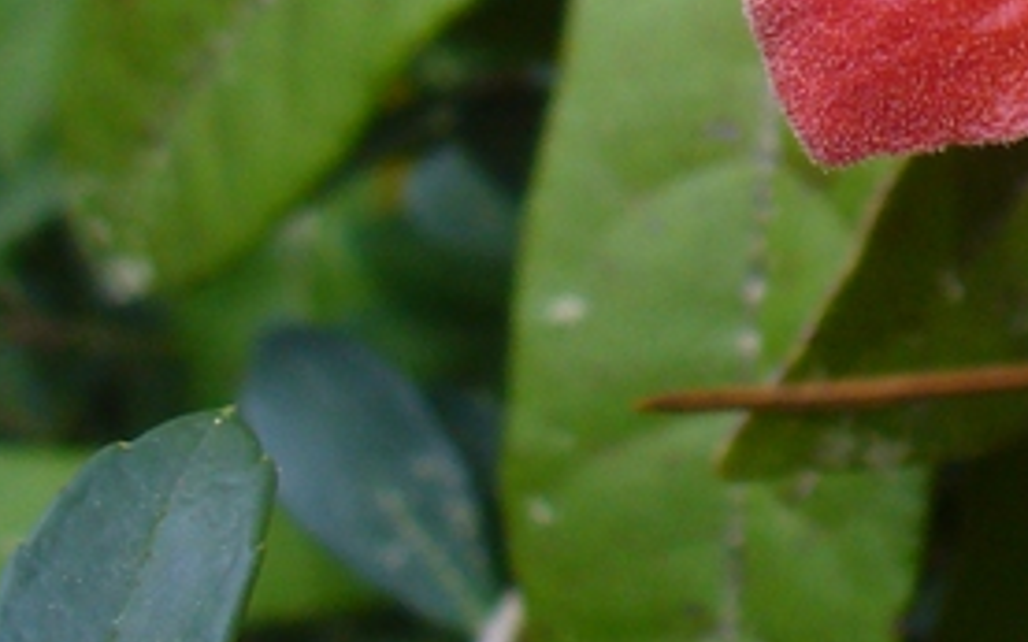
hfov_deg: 13.4
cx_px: 1626
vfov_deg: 8.7
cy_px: -531
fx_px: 4062
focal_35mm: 145
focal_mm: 6.1
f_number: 2.8
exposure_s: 1/160
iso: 80
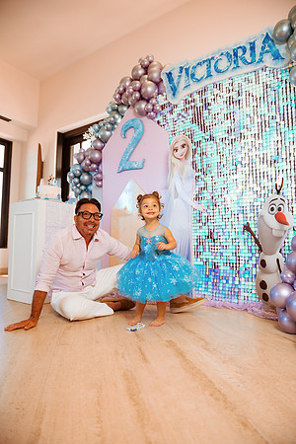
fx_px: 296
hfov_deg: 53.1
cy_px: 222
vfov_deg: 73.7
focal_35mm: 24
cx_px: 148
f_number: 3.5
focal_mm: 24
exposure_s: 1/400
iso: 800
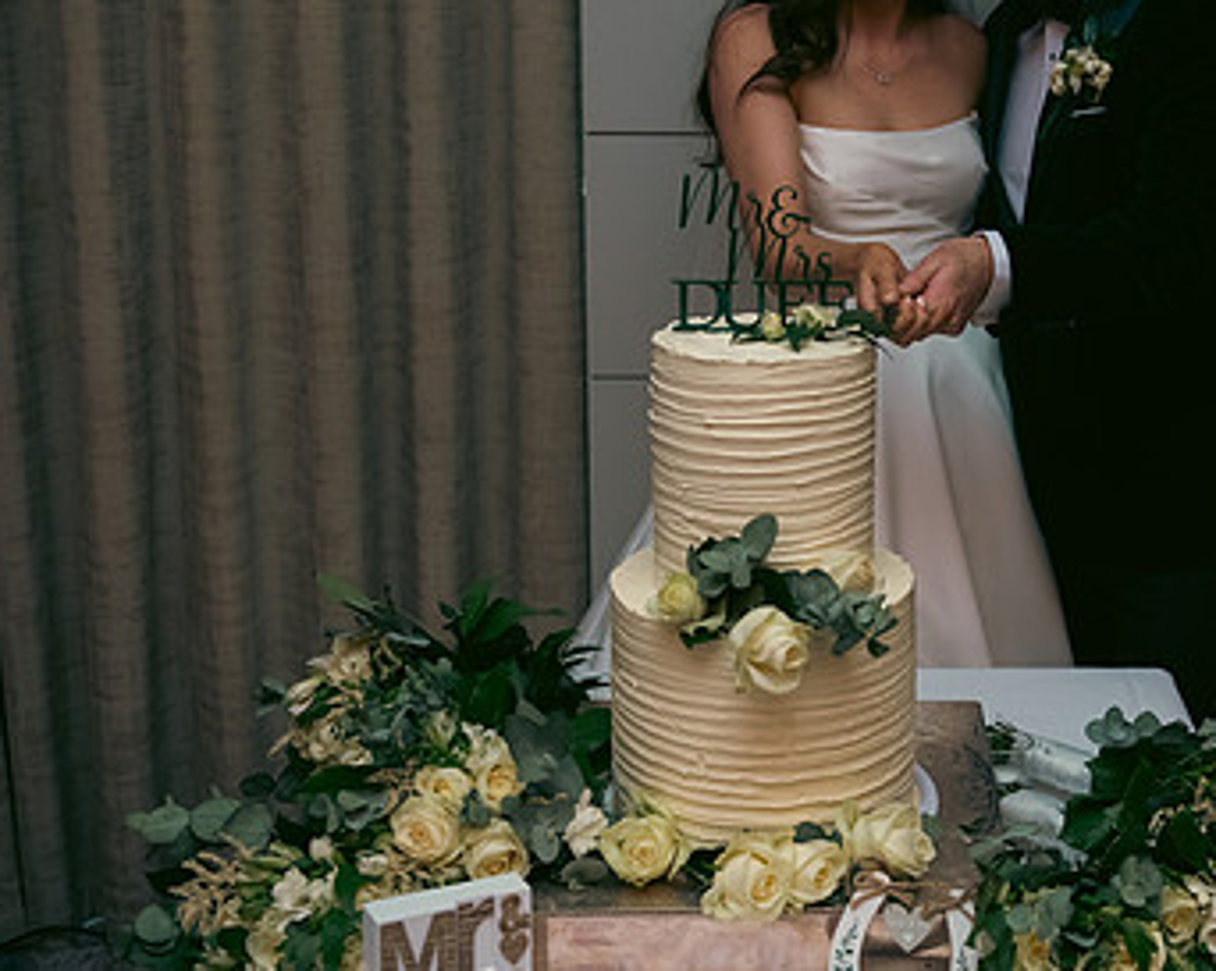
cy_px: 286
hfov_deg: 36.0
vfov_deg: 29.3
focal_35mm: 51
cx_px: 892
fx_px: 1834
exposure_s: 1/160
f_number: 3.5
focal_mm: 32
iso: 800
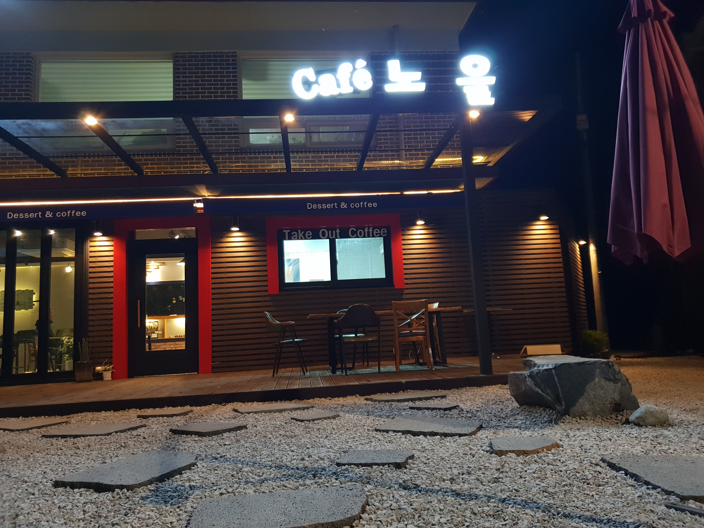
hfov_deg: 67.3
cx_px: 352
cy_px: 264
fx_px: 529
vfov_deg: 53.1
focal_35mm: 26
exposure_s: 1/15
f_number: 1.5
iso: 250
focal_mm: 4.3
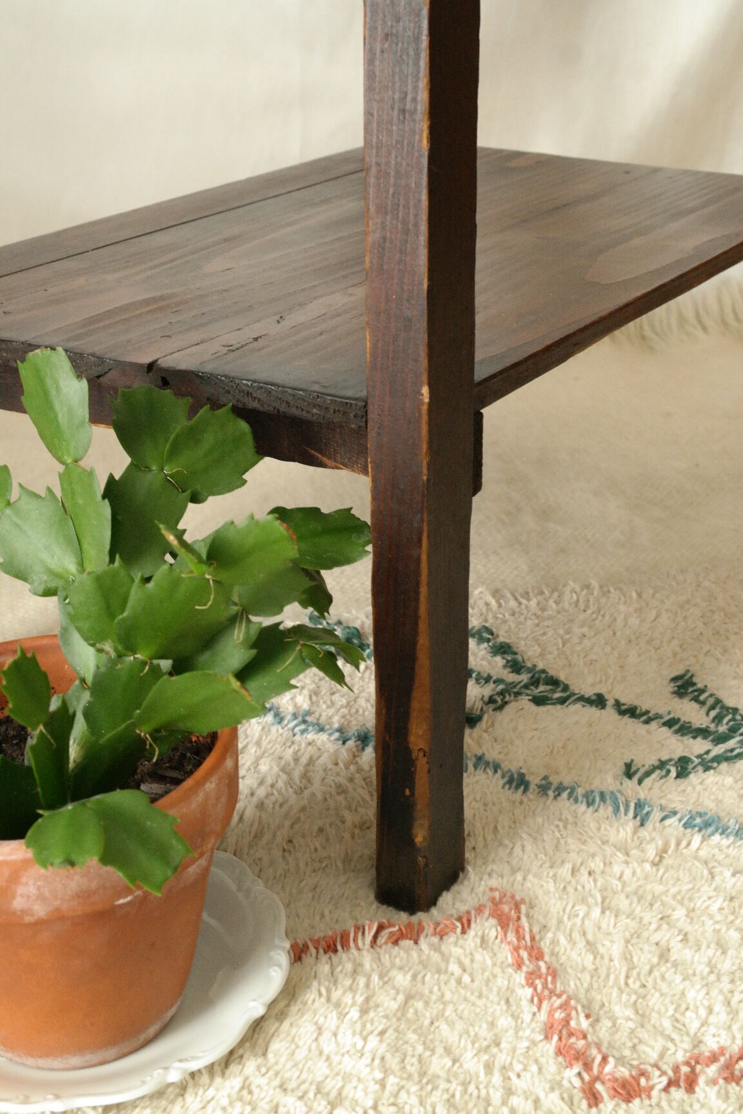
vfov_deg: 40.3
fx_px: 1517
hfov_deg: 27.5
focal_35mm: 49
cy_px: 557
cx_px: 372
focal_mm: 32
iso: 1600
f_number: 5.6
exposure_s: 1/30
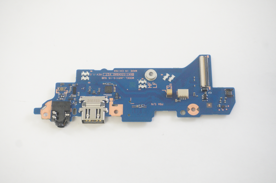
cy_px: 92
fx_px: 425
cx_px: 138
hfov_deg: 36.0
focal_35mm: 56
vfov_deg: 24.4
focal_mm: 37
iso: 2500
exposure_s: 1/100
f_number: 5.6
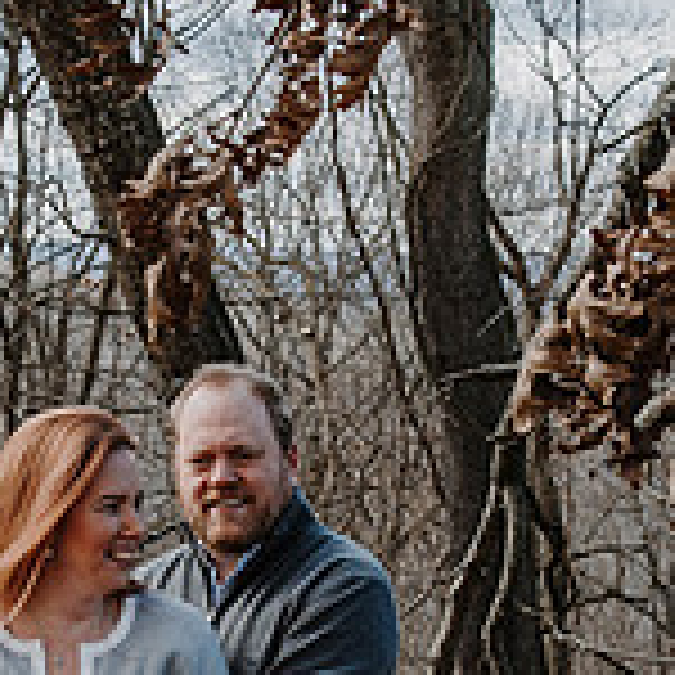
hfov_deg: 13.9
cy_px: 556
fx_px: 2758
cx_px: 184
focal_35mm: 125
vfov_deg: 13.9
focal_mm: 38
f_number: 7.1
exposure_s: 1/200
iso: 400
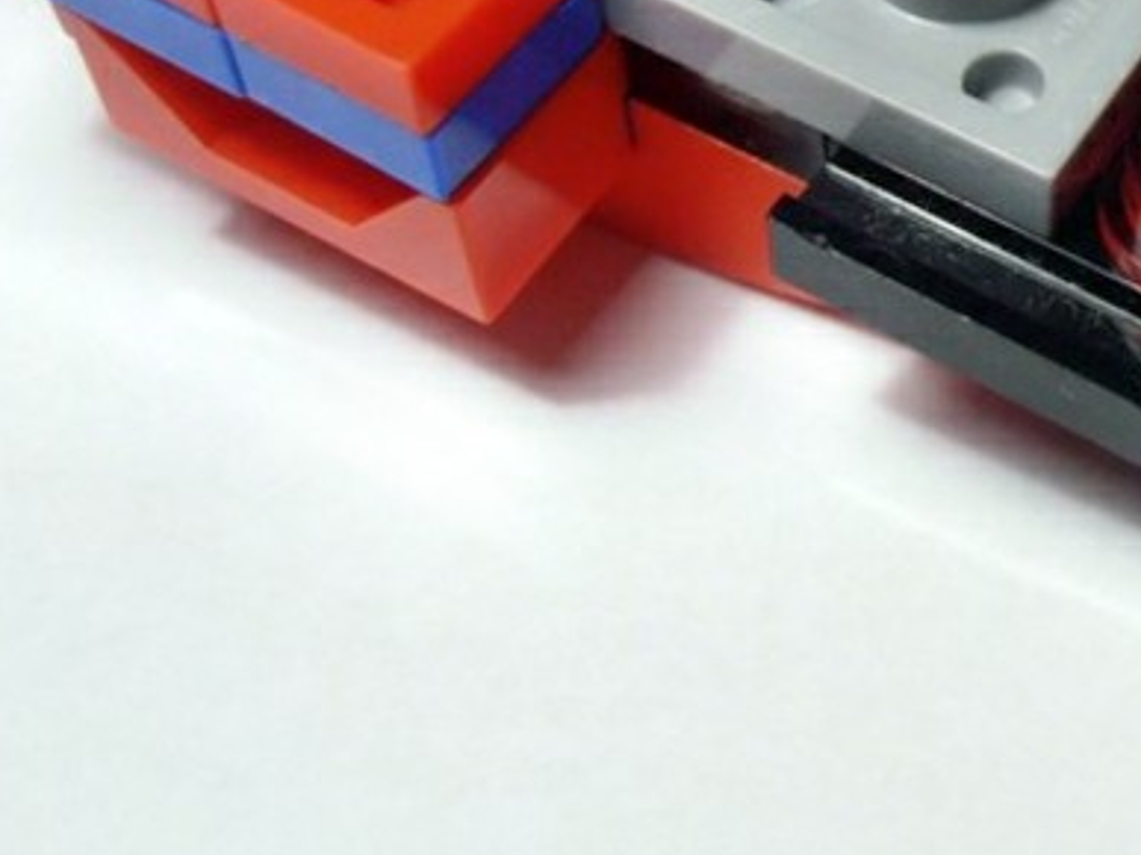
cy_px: 55
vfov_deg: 16.9
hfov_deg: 21.7
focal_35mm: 86
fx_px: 2834
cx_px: 1224
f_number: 3.9
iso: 80
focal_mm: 6.61
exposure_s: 1/50
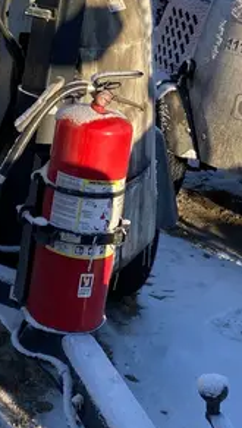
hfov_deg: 17.0
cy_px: 12
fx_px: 807
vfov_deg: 28.1
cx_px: 82
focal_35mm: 71
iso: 32
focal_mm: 4.25
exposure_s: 1/1147
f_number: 1.8
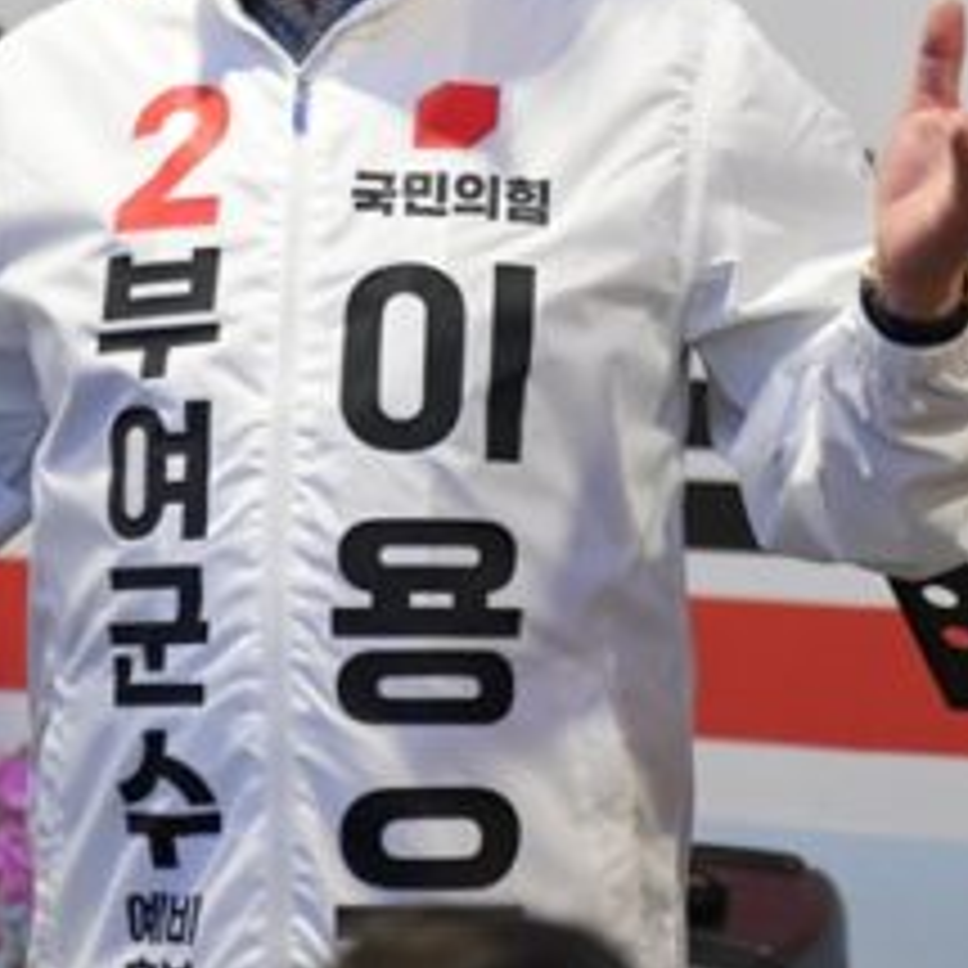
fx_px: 5600
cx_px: 351
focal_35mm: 177
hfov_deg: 9.9
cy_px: 63
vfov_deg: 9.8
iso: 3200
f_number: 2.8
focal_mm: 70
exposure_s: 1/160
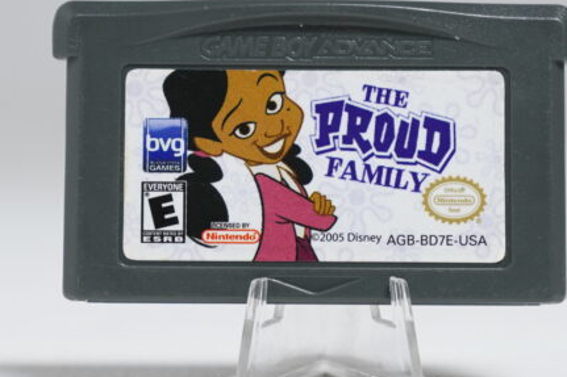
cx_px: 317
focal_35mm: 195
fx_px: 3070
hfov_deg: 10.6
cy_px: 162
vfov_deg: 7.0
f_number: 7.1
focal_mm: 70
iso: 640
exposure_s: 1/20
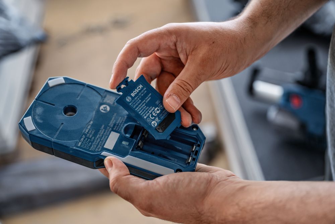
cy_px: 112
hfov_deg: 38.9
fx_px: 475
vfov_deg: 26.5
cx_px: 168
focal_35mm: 51
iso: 500
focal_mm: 51
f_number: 3.5
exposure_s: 1/125
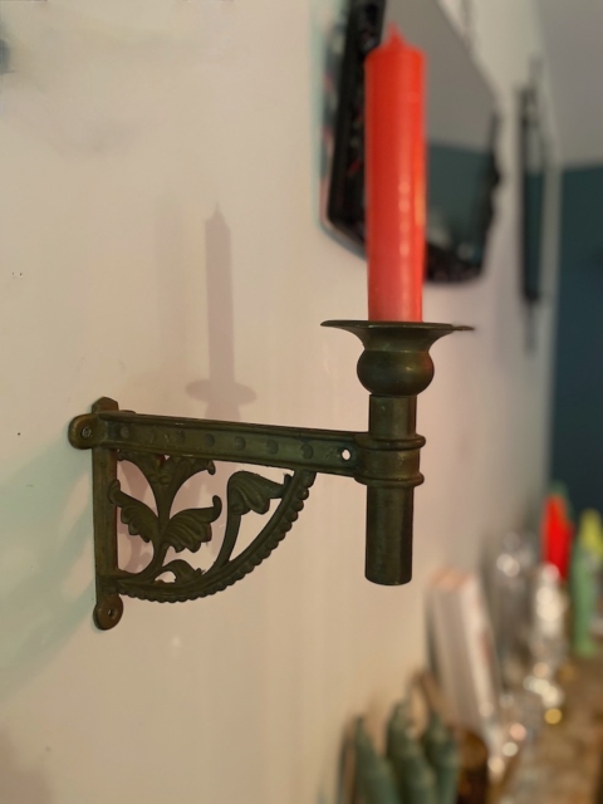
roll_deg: -0.2
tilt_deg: -3.0
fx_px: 604
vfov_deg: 67.3
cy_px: 402
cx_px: 302
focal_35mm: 26
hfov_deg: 53.1
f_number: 1.8
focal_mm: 4.25
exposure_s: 1/33
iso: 640
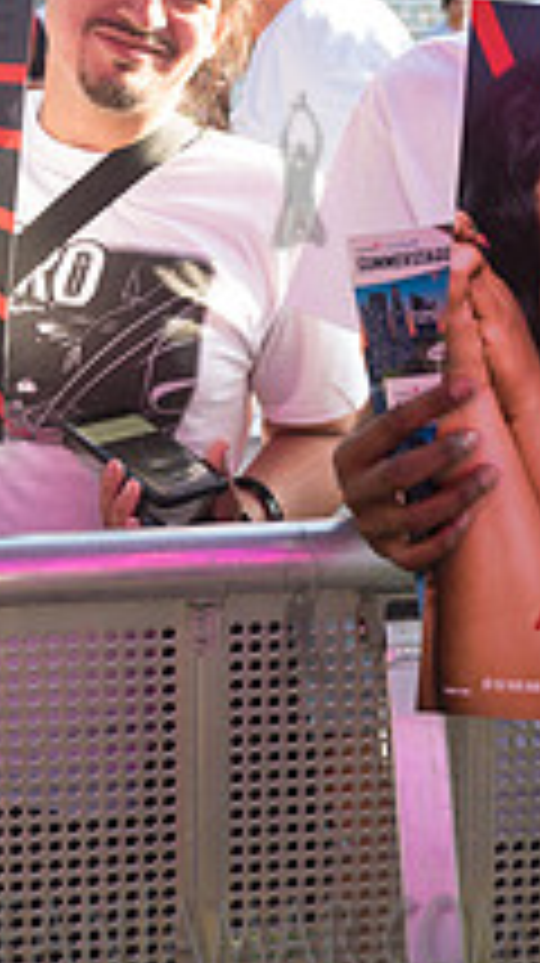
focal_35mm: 74
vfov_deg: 27.9
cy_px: 169
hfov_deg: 16.3
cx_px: 297
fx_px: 1888
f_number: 4
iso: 200
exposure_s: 1/200
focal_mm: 26
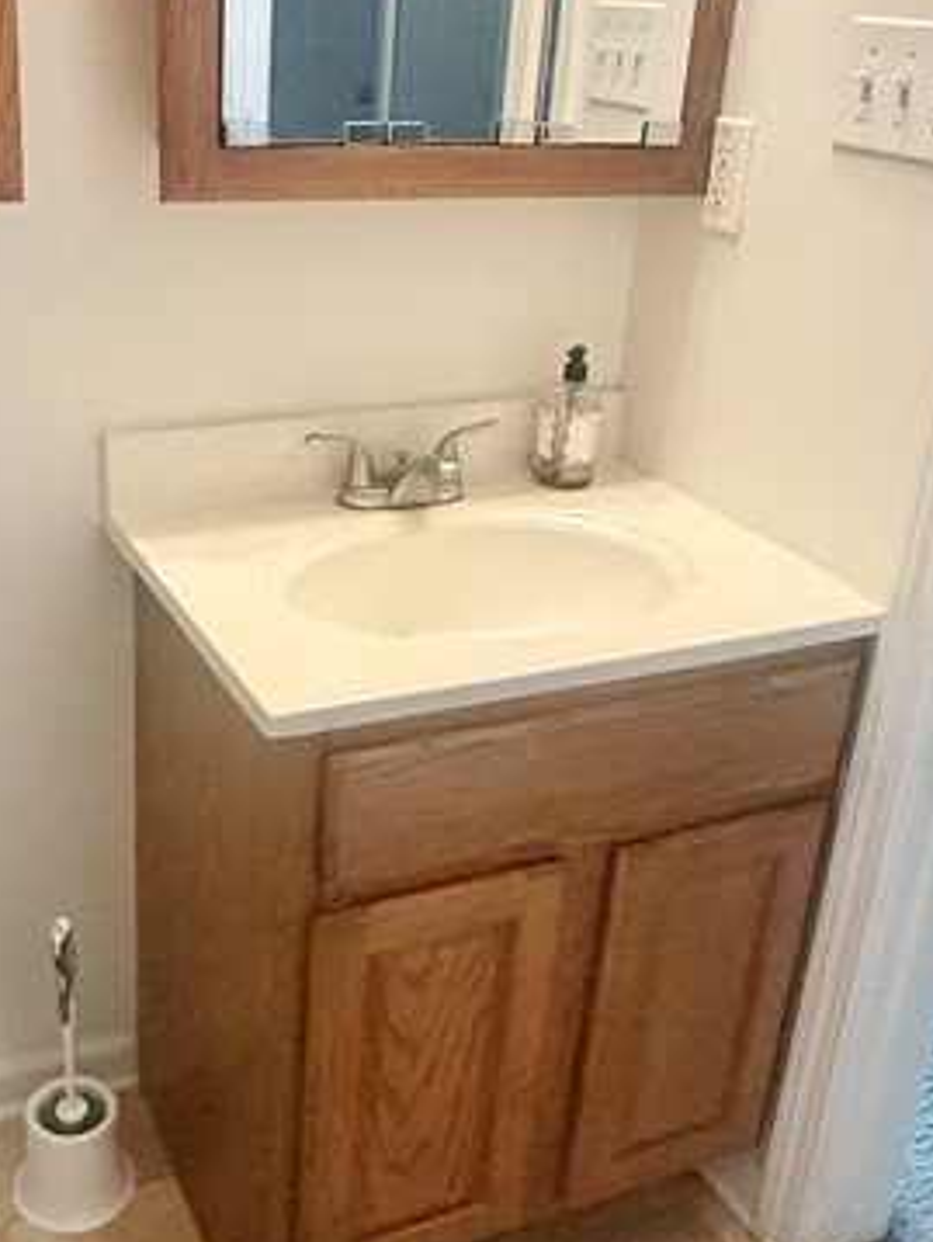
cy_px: 565
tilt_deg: -22.7
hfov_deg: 35.6
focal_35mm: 40
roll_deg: -3.4
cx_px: 305
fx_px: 1436
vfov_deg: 46.7
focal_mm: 2.22
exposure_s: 1/60
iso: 500
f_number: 2.2
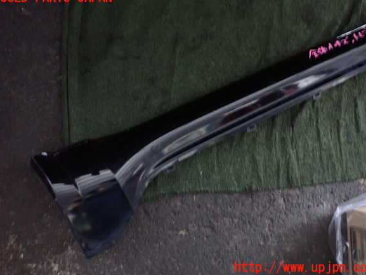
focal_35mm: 26
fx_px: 275
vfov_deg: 53.1
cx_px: 187
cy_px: 133
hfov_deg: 67.3
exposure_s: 1/20
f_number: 2
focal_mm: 4.5
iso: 800
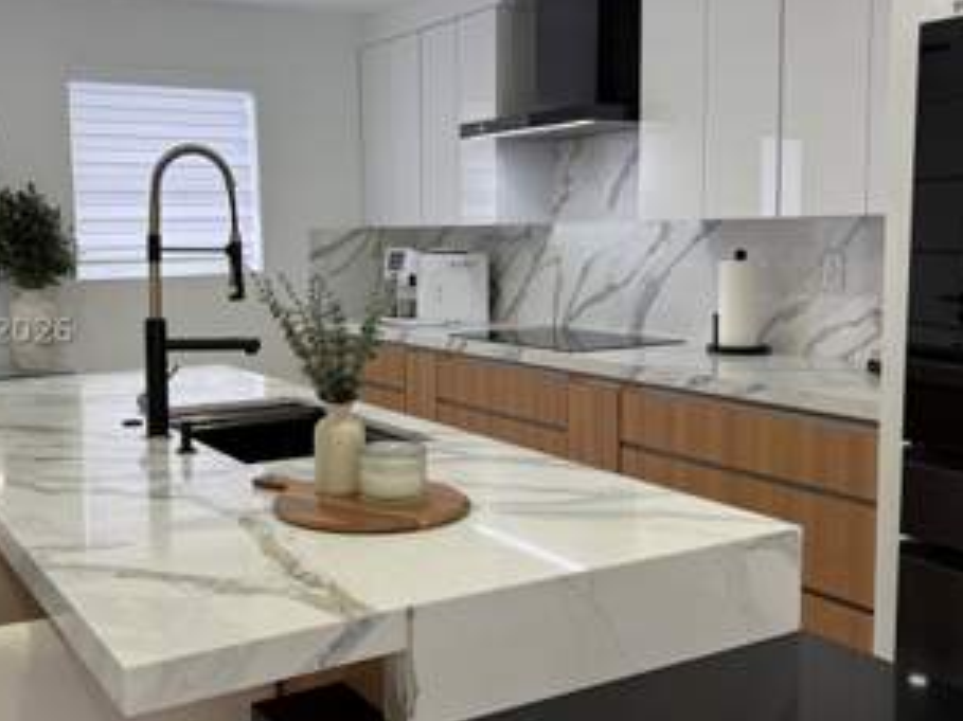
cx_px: 365
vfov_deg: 37.7
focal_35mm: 38
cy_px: 330
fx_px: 1057
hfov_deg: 48.6
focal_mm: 6.76
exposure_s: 1/120
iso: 100
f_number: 1.78
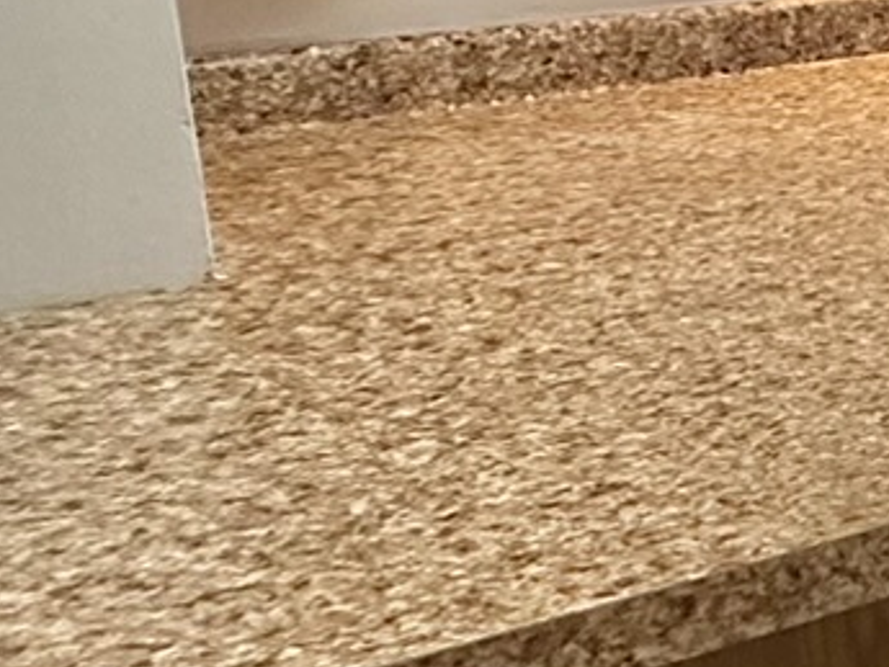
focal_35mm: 83
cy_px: 88
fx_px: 2132
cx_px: 1855
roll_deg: -0.6
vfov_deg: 17.6
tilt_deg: -10.3
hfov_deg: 16.6
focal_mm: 2.22
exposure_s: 1/60
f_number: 2.2
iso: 320
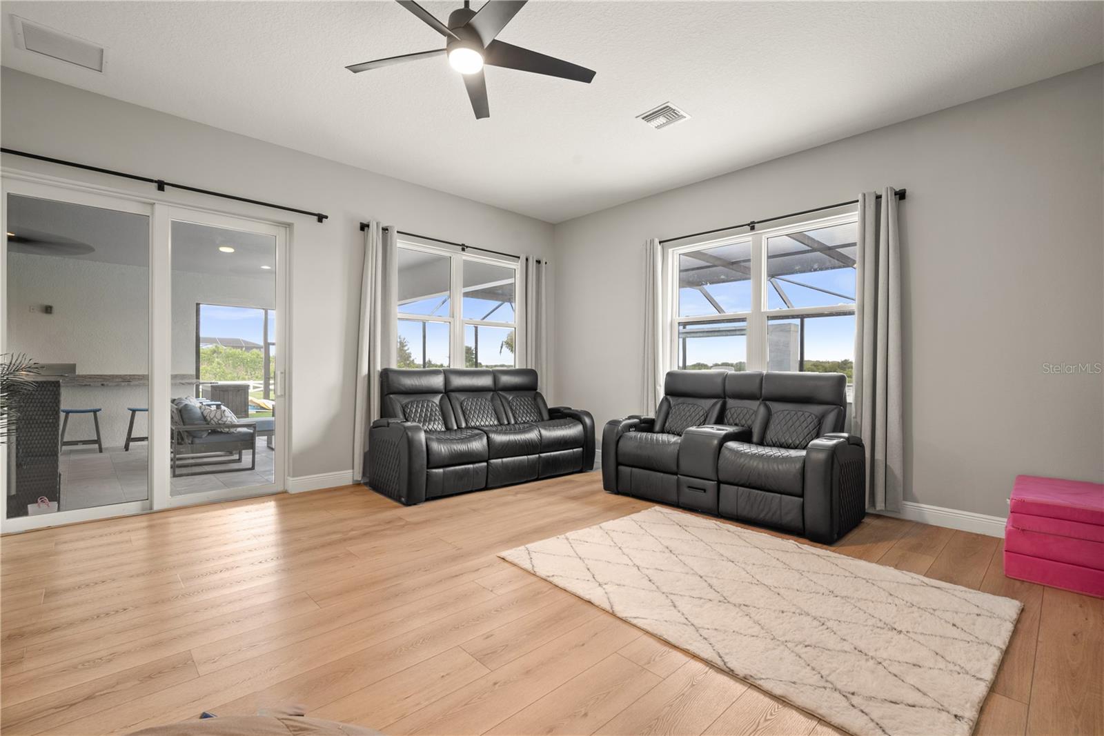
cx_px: 552
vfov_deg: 73.8
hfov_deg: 96.7
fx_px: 491
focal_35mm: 16
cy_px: 368
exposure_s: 1/1.67
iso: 320
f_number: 8
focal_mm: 16
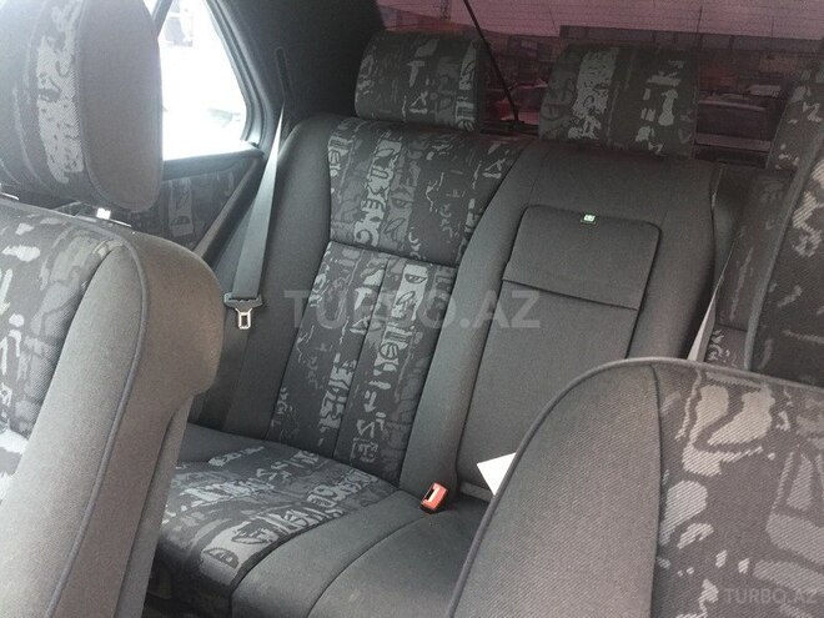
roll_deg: -4.8
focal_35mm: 29
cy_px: 309
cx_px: 412
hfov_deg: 61.7
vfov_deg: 48.2
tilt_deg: -17.8
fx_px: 690
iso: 250
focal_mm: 4.15
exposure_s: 1/33
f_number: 2.2
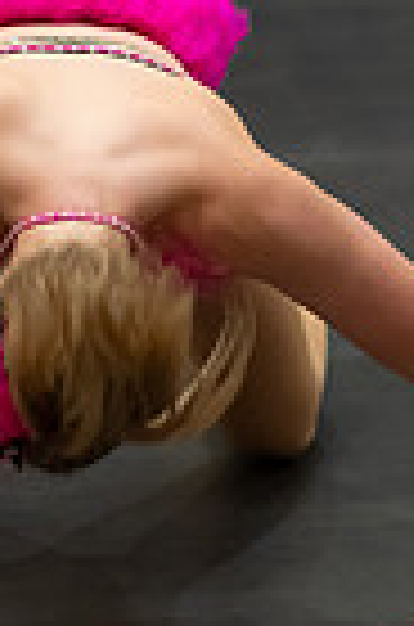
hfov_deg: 3.3
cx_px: 81
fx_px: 7142
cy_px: -252
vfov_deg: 5.0
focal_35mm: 412
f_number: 2
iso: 1600
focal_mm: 85
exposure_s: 1/640
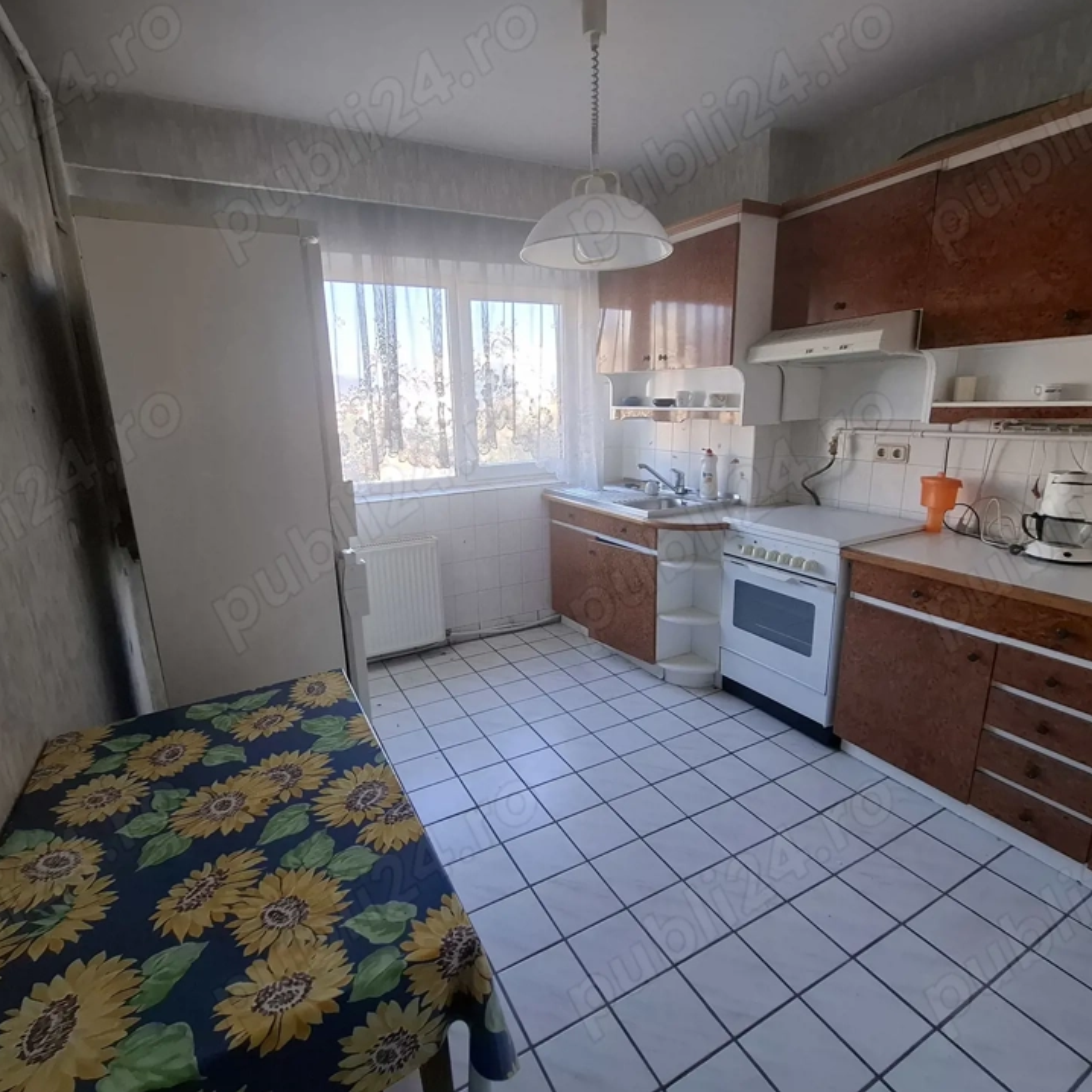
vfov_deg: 87.4
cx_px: 551
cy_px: 540
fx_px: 571
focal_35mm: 16
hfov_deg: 87.4
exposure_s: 1/50
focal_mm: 1.74
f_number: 2.2
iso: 50
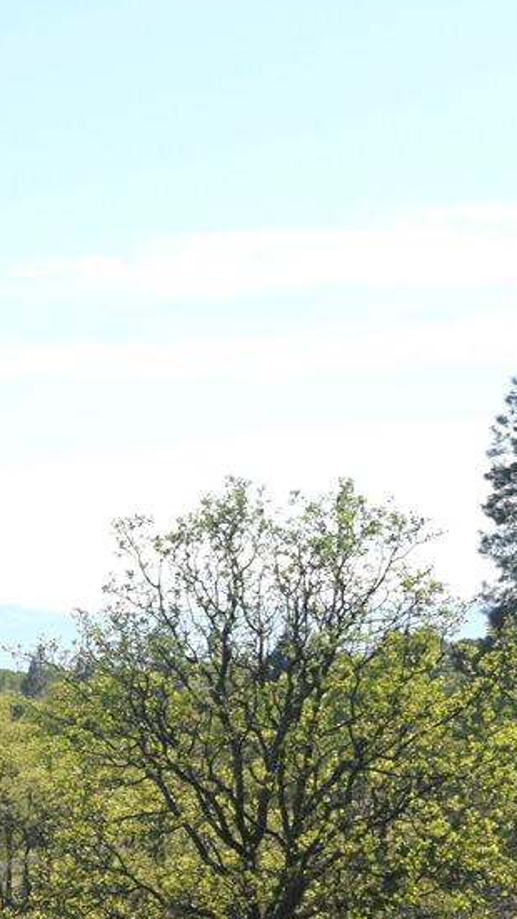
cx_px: -959
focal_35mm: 139
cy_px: 931
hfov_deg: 7.8
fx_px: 3380
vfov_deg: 15.2
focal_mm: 27
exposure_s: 1/400
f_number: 10
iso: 200
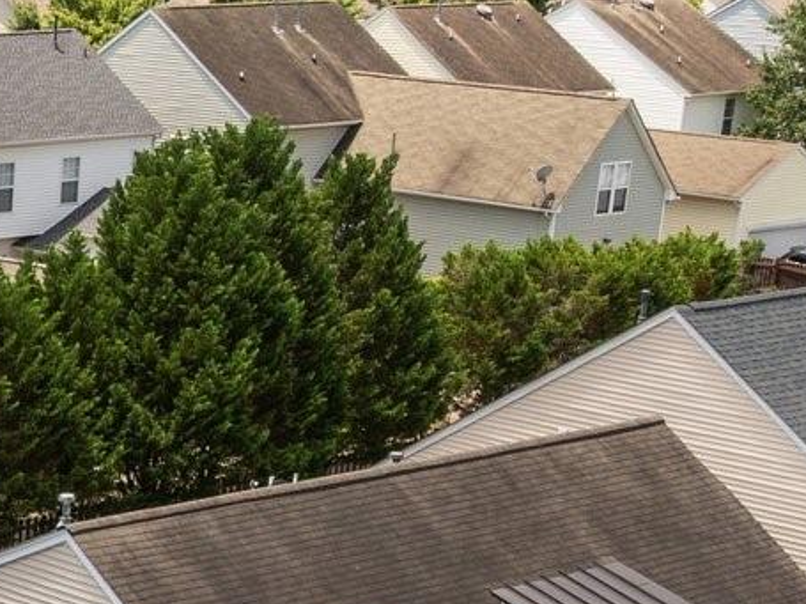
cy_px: 817
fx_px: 2514
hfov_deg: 16.5
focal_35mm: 108
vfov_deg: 13.2
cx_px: -423
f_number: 2.8
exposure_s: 1/1600
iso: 190
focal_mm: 12.29
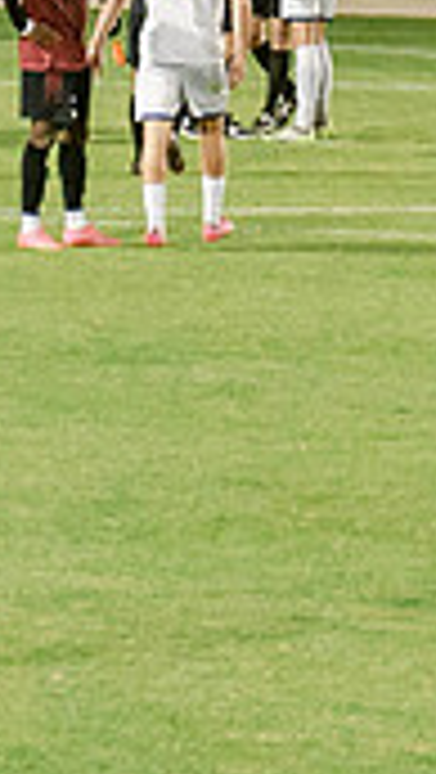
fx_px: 12308
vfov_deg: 3.6
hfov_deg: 2.0
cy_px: 57
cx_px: 1713
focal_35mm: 600
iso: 2000
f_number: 4
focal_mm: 70
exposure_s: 1/160
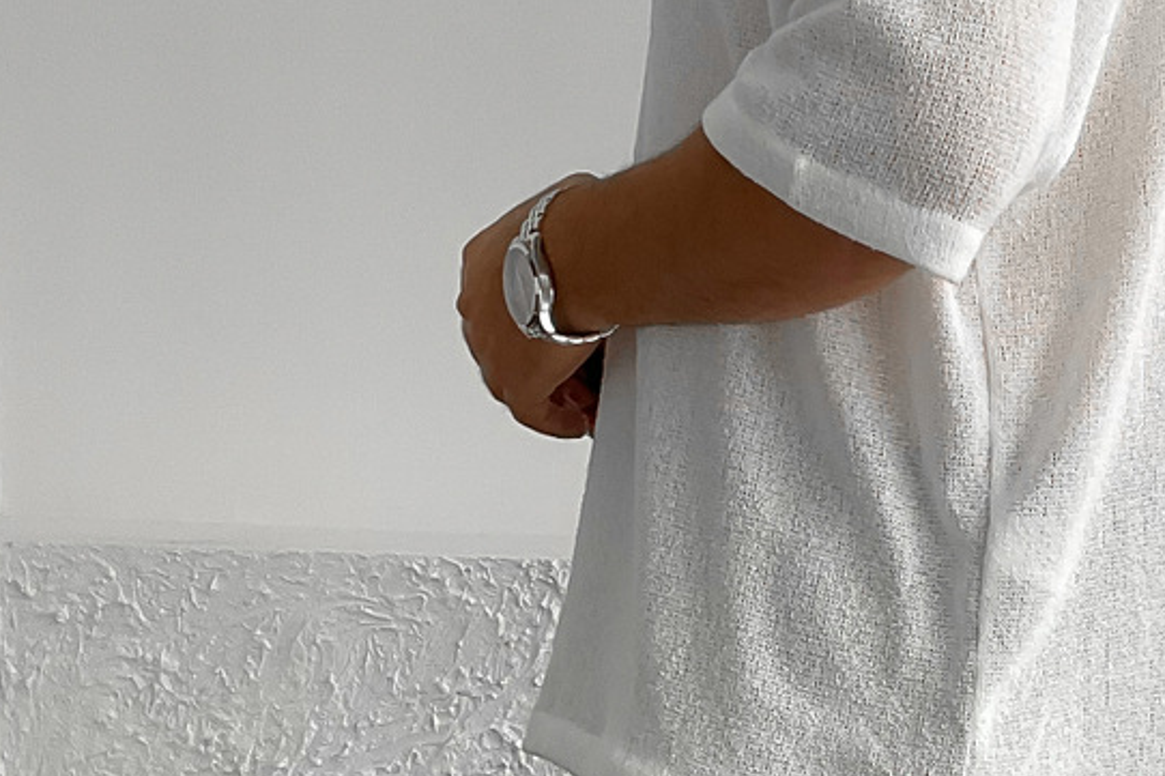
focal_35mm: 89
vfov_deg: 15.1
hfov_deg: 22.6
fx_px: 2879
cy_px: 737
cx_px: 914
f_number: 1.8
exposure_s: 1/120
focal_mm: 3
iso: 64
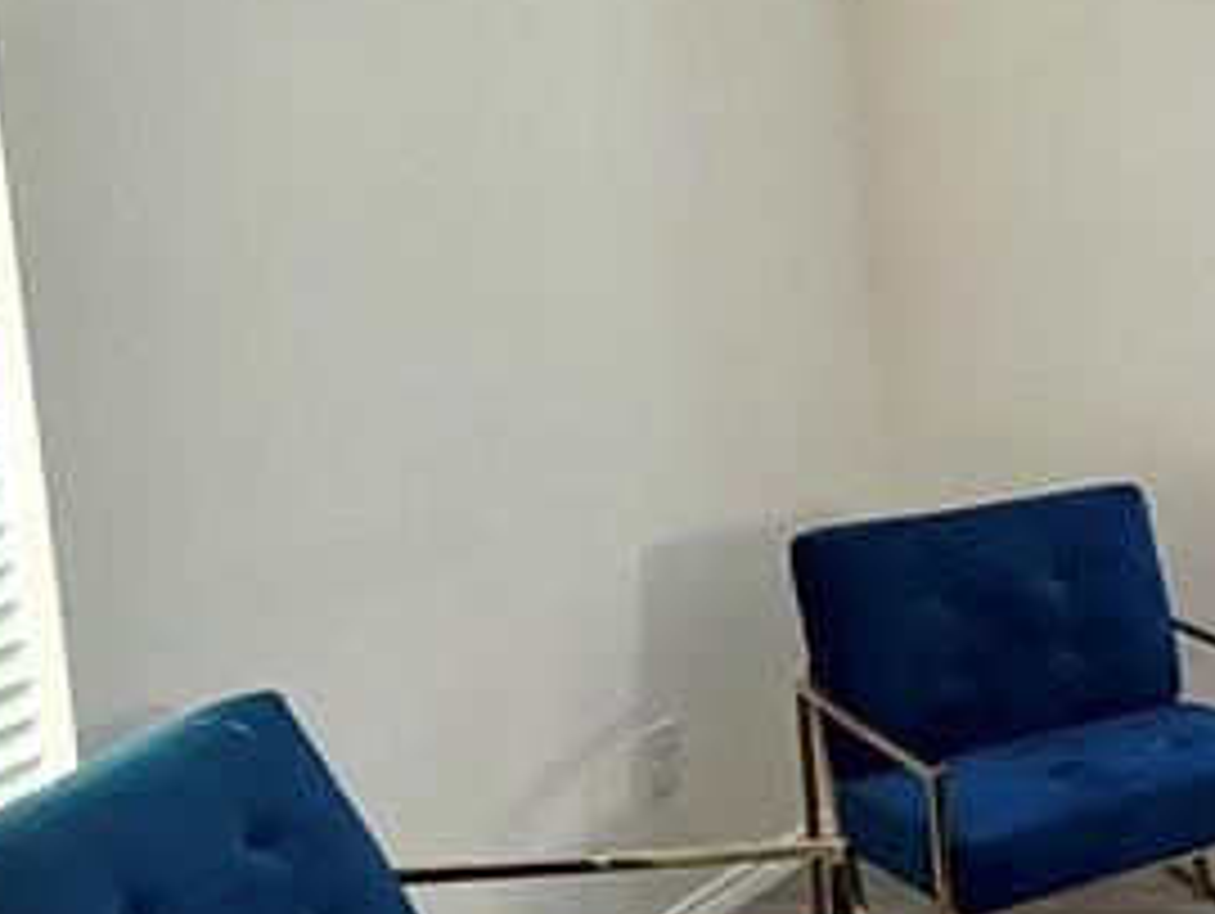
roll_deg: +0.3
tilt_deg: -7.3
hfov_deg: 25.7
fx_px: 1862
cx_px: 1876
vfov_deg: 27.4
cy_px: 329
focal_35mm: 53
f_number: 2.2
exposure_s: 1/120
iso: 80
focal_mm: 2.22
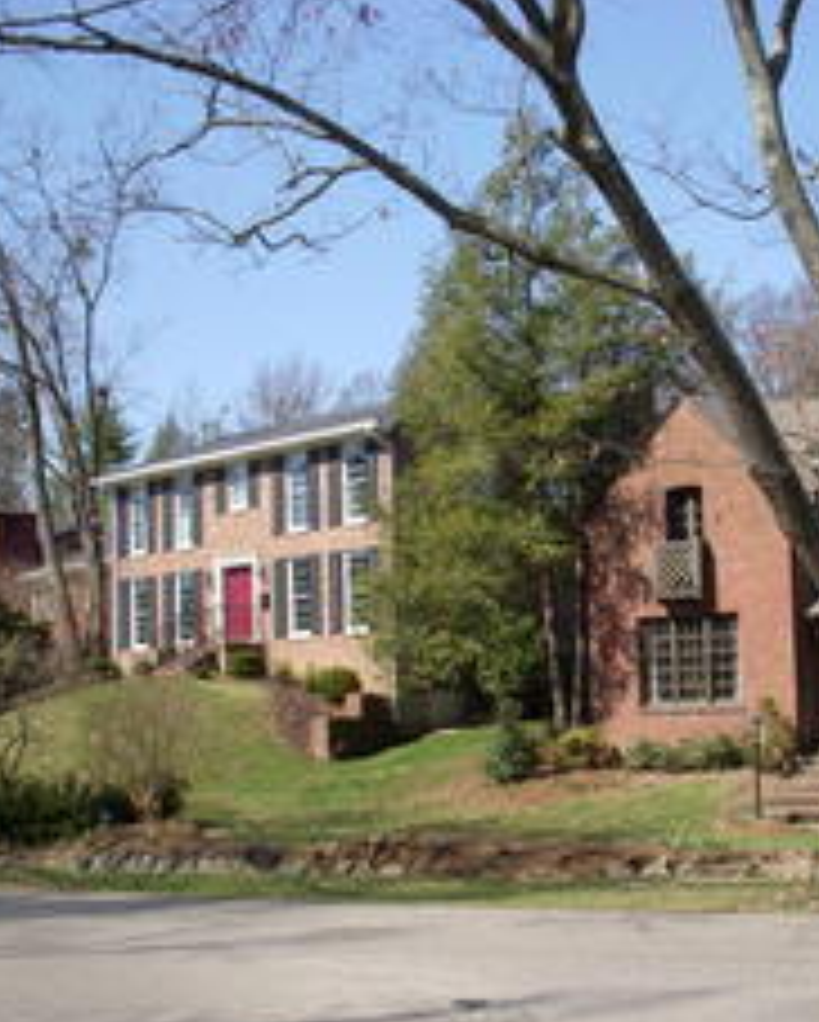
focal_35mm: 61
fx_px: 1846
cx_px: 641
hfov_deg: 24.7
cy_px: 585
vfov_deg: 30.9
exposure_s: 1/640
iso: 100
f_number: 3.3
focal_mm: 6.3
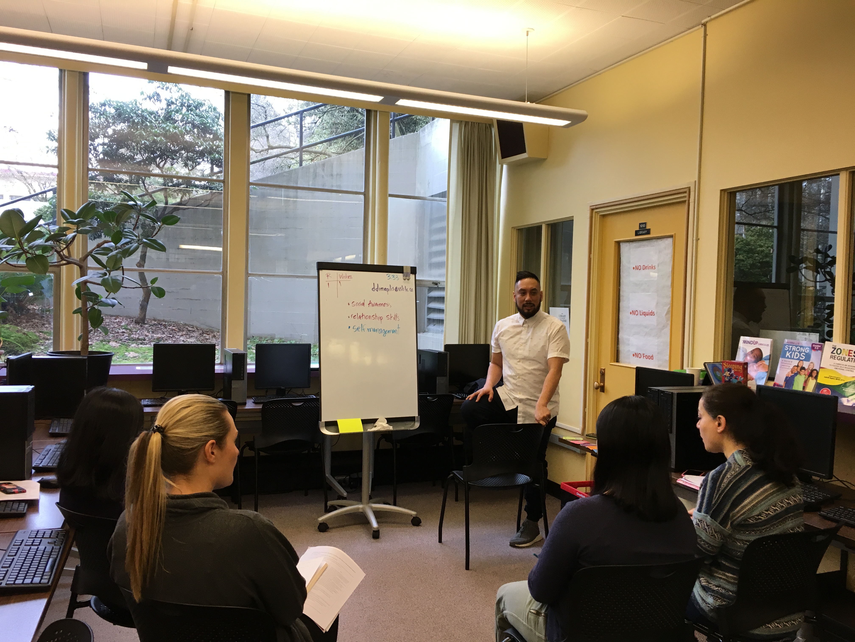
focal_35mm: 29
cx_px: 428
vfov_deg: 48.2
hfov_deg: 61.7
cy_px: 321
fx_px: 716
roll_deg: -1.9
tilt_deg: -0.4
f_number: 2.2
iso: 32
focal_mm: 4.15
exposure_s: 1/30
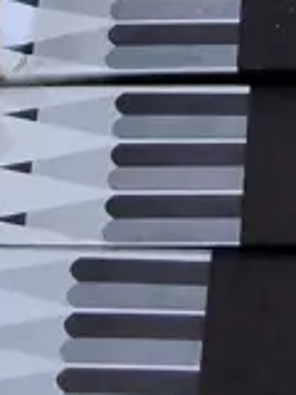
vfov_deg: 9.8
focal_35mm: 173
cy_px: -617
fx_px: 1972
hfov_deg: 8.3
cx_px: 523
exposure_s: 1/120
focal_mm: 2.87
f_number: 2
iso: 200
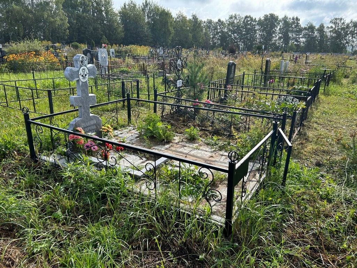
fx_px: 268
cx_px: 178
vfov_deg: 53.1
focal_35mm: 26
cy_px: 134
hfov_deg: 67.3
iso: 50
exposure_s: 1/1869
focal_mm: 5.7
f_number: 1.5
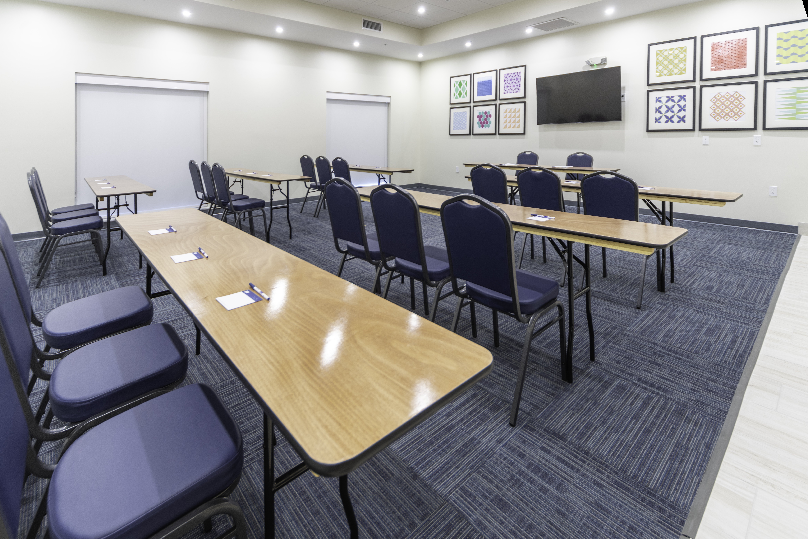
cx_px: 404
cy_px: 270
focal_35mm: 15
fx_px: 337
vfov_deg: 77.3
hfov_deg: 100.4
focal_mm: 15
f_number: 4.8
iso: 100
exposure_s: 1/2.5
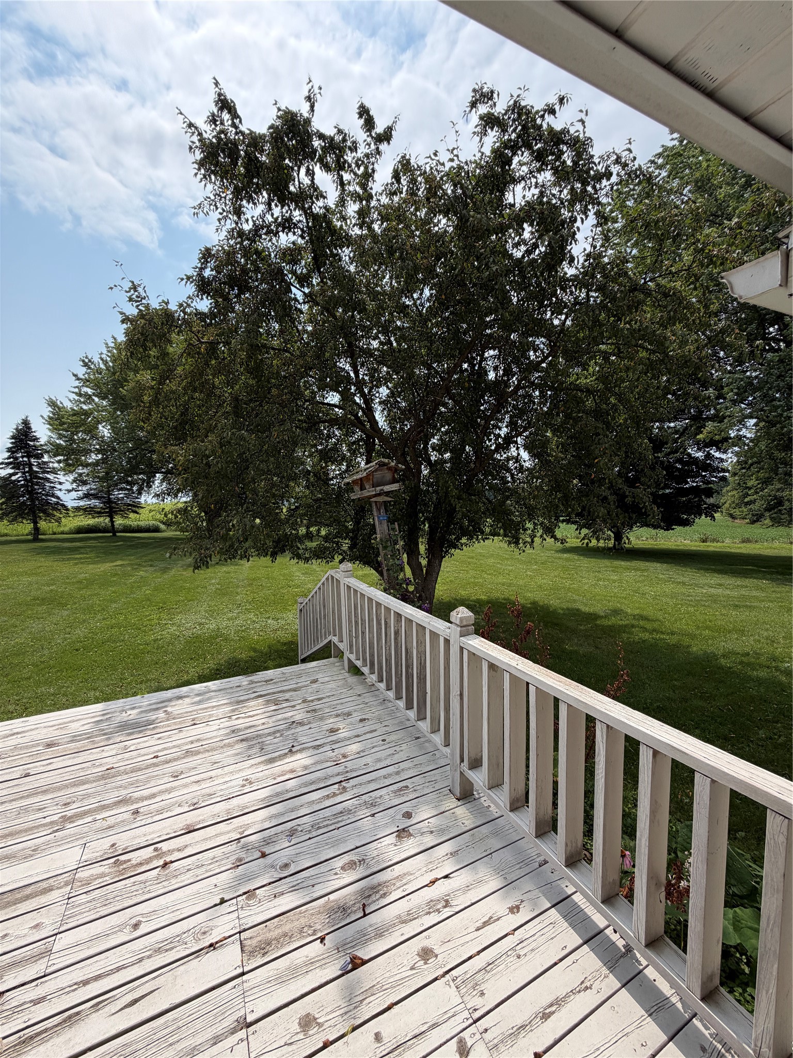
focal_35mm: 14
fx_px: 428
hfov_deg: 85.7
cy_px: 529
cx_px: 396
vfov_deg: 102.1
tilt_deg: -3.3
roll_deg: +2.2
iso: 32
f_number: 2.2
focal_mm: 2.22
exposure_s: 1/1534
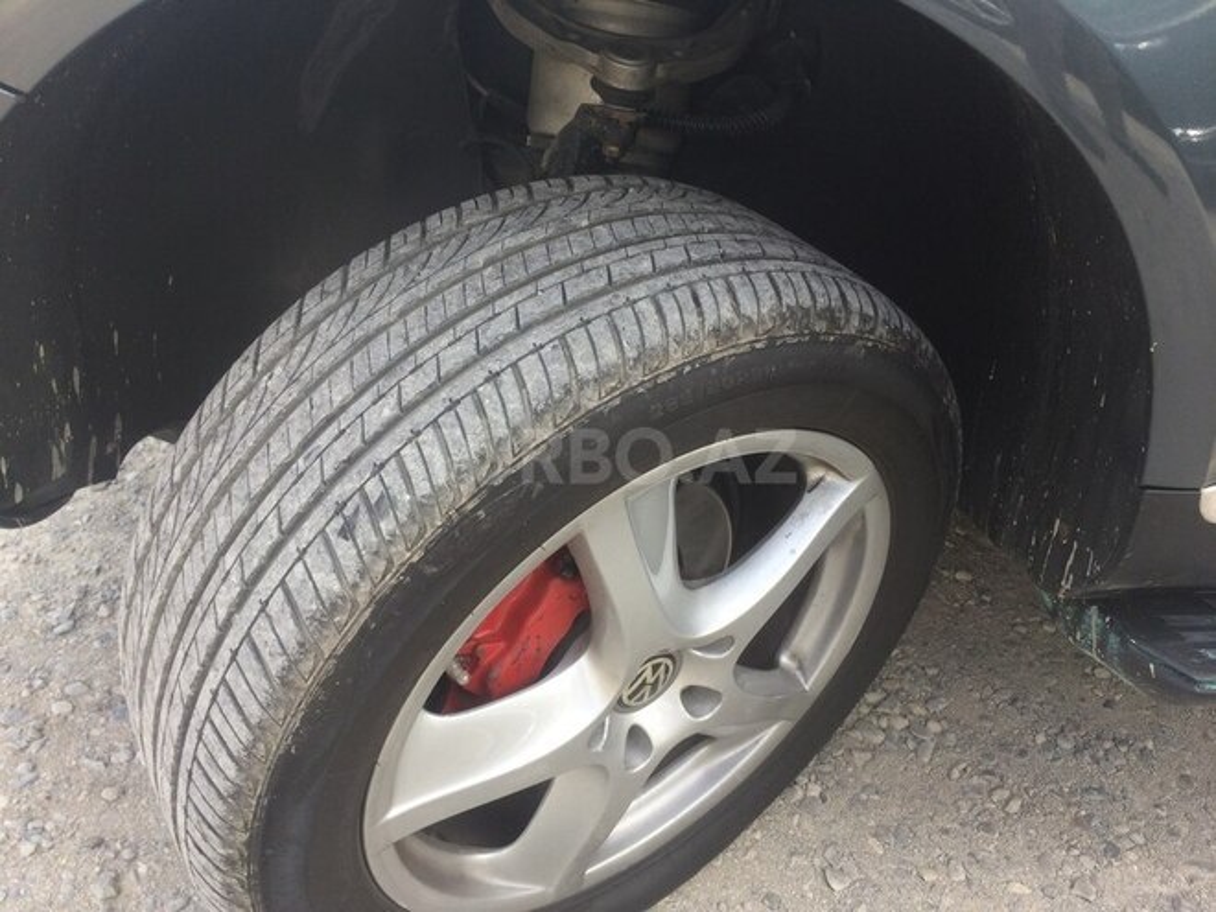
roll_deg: -1.1
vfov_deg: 48.2
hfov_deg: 61.7
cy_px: 456
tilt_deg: -33.6
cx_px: 608
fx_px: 1019
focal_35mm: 29
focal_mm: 4.15
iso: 32
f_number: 2.2
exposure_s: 1/233
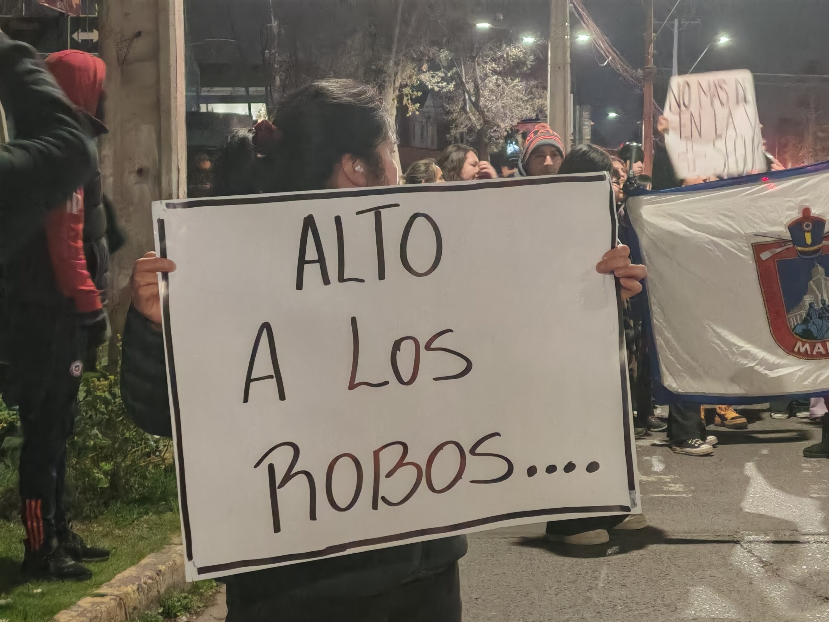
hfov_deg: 23.0
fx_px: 2036
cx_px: 414
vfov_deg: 17.4
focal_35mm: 85
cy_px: 311
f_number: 2.4
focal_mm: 8.67
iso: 1600
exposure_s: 1/24
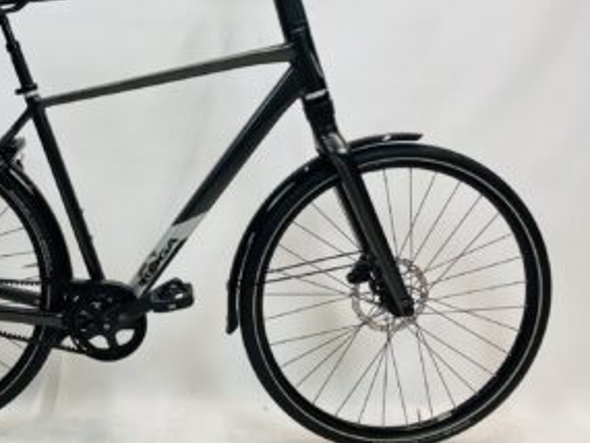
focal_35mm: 41
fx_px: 699
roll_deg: -1.0
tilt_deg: -6.2
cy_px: 149
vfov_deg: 34.8
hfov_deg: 44.7
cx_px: 172
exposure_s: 1/100
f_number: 1.8
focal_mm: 4.25
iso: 40
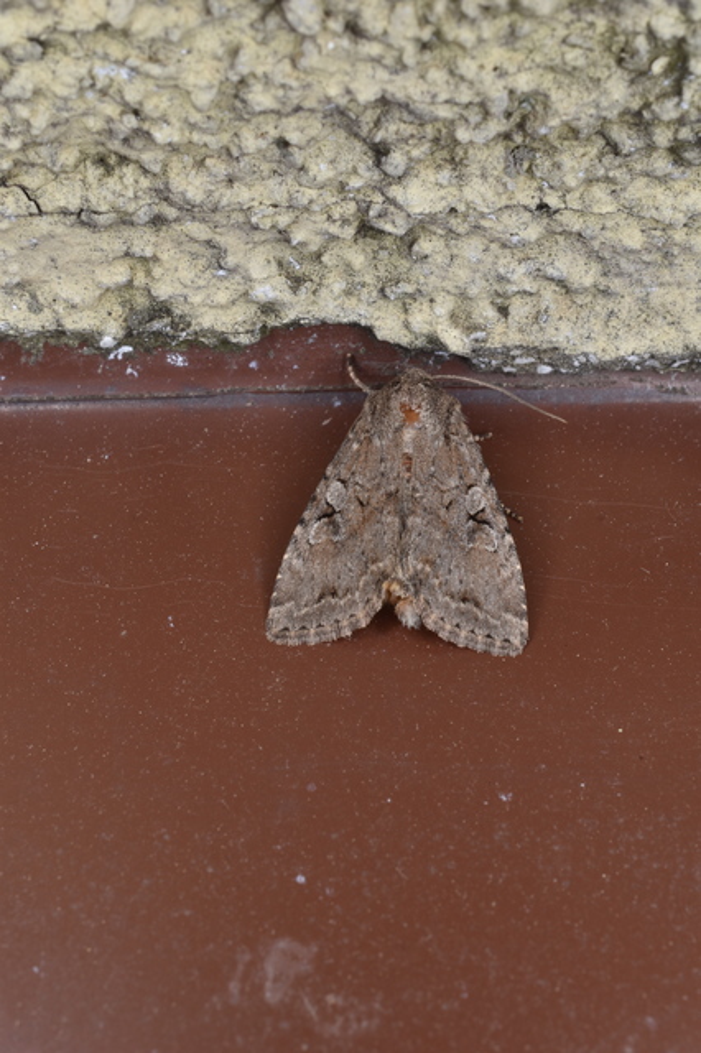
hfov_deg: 22.6
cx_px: 350
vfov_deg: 33.4
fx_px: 1754
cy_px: 526
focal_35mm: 60
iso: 100
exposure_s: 1/250
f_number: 25
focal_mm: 40
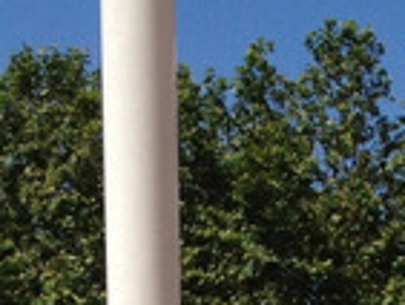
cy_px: 803
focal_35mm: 198
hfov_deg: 9.9
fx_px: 2319
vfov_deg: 7.0
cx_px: 422
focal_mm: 4.28
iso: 64
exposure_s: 1/2404
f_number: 2.4
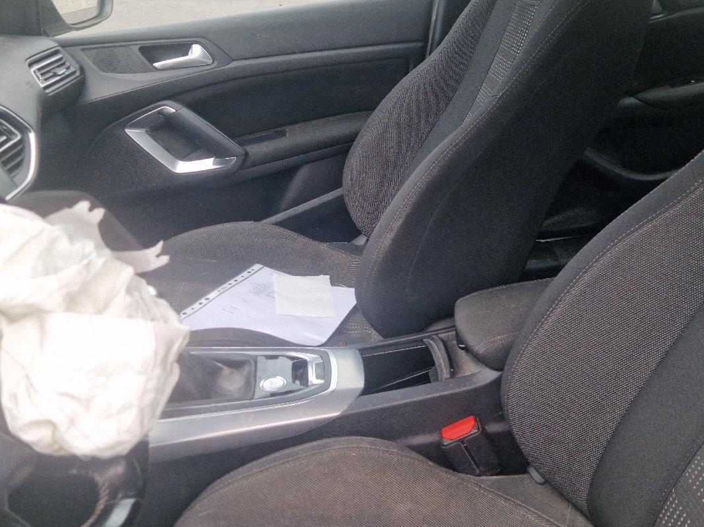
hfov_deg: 47.8
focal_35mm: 39
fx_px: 793
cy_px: 236
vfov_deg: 36.8
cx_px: 373
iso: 50
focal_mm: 5.4
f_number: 1.8
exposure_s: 1/100
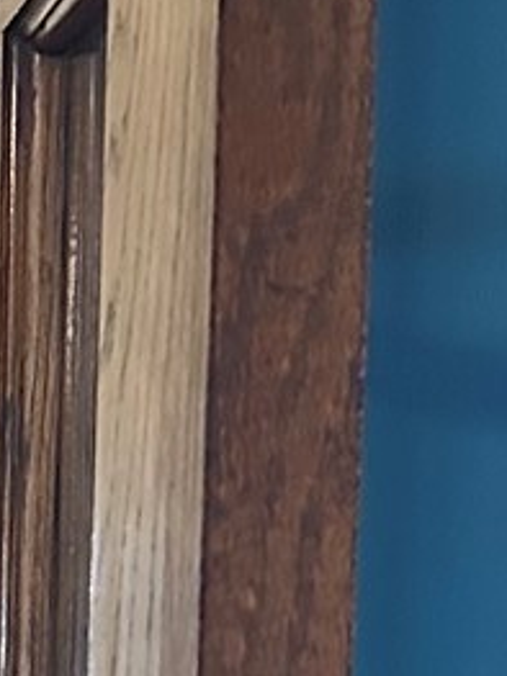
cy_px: 1092
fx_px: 2853
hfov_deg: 9.5
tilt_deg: -6.7
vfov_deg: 12.7
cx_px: -494
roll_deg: +0.7
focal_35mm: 146
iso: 1000
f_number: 1.78
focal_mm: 6.86
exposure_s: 1/60
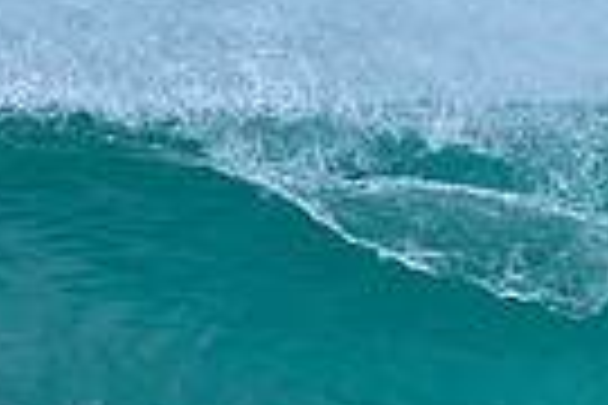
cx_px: 800
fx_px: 79794
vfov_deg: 0.3
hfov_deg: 0.4
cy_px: 442
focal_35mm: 4725
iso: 720
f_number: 6.3
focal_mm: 800
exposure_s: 1/2000
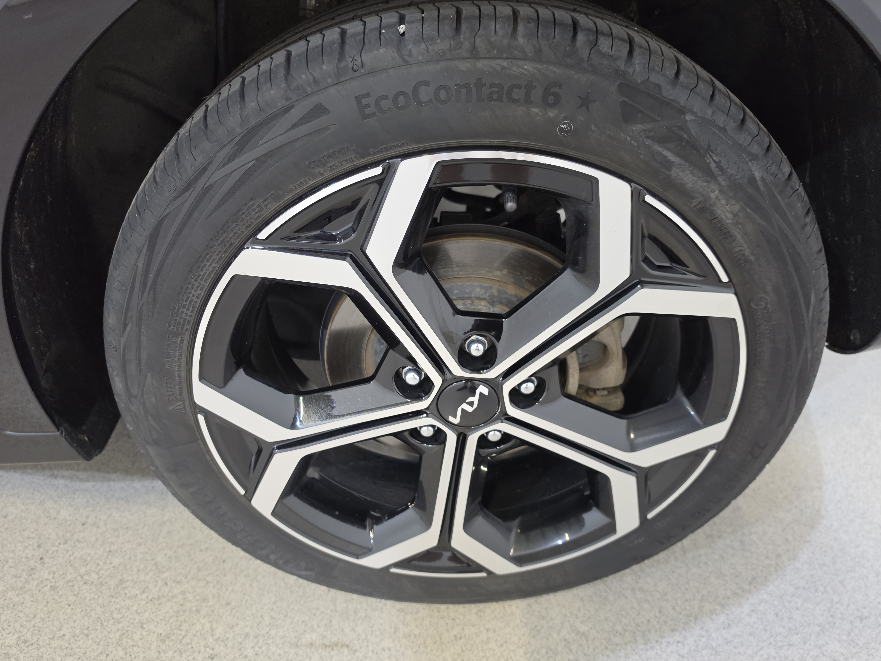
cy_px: 338
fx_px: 611
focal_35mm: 24
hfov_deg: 71.6
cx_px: 450
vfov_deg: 56.8
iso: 400
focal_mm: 6.5
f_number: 1.4
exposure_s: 1/100
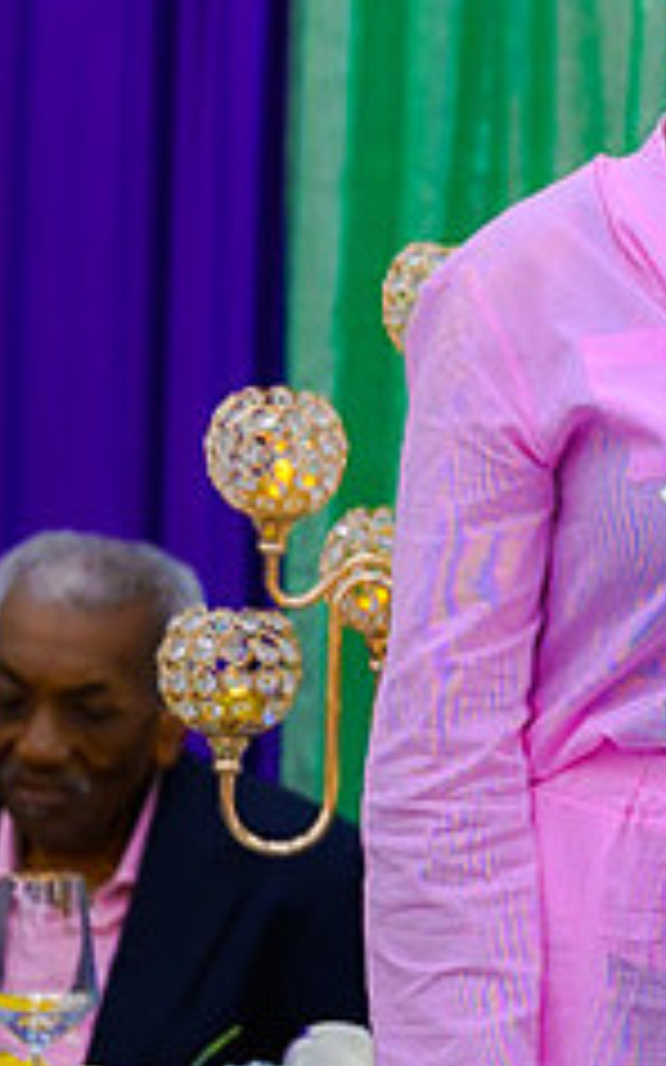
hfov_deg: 3.8
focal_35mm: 344
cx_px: 1138
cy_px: 475
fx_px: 9996
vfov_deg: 6.1
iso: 400
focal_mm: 92
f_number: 2.8
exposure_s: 1/100
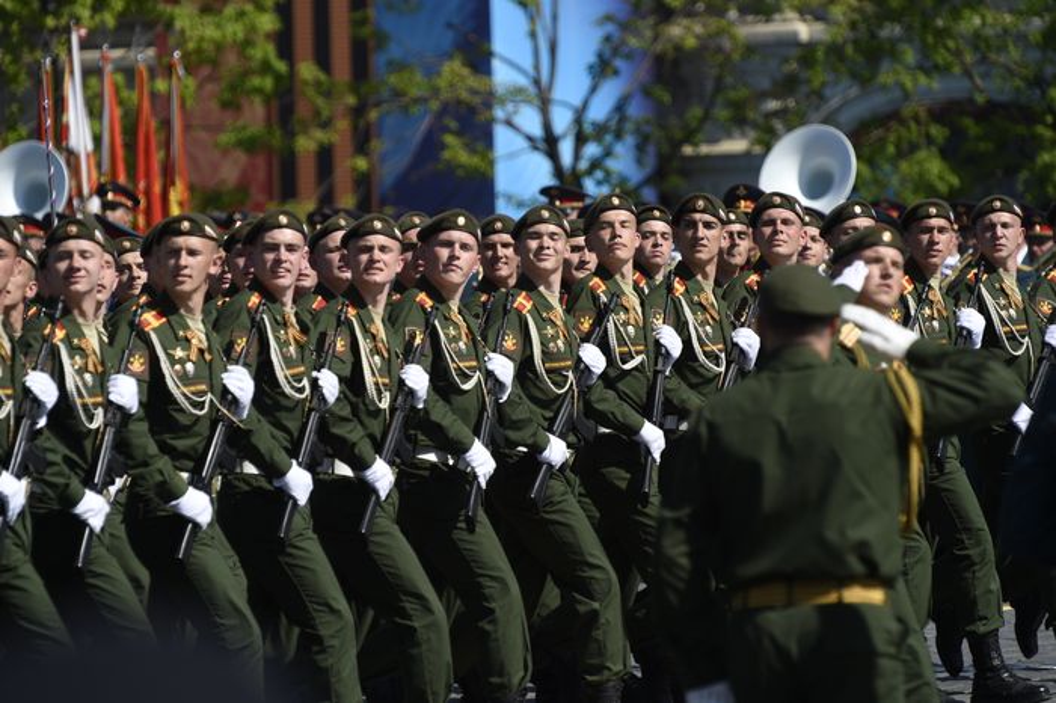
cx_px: 528
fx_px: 8795
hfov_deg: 6.9
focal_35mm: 300
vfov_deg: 4.6
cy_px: 352
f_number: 7.1
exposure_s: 1/2000
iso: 400
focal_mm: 300
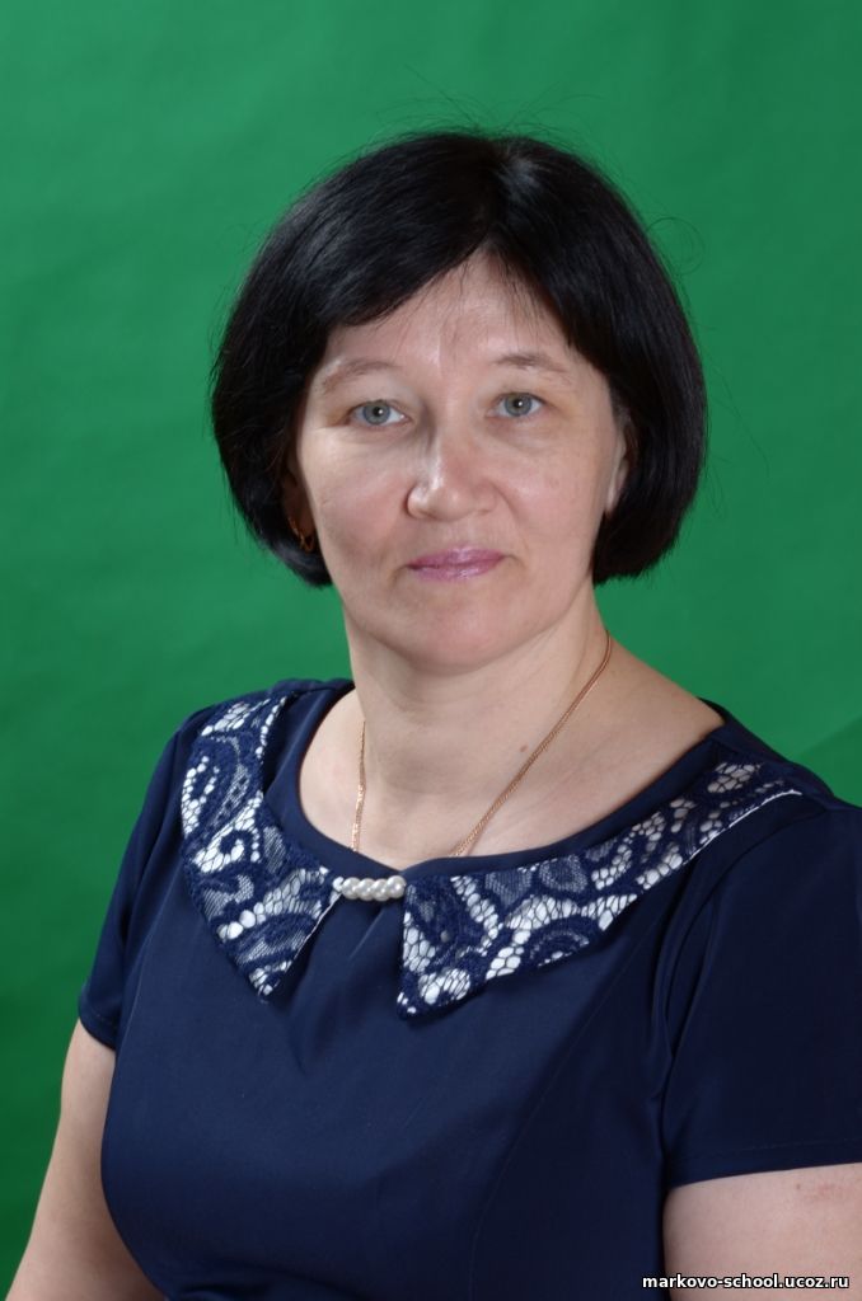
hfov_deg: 10.7
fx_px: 4601
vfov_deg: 16.1
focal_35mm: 128
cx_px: 431
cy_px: 650
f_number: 8
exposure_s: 1/160
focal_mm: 85
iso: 160
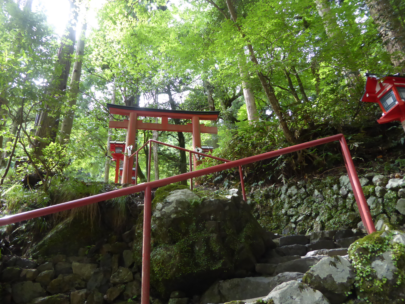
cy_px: 150
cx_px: 194
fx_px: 316
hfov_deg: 65.3
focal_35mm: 27
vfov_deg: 51.4
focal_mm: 4.3
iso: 320
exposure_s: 1/125
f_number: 3.3
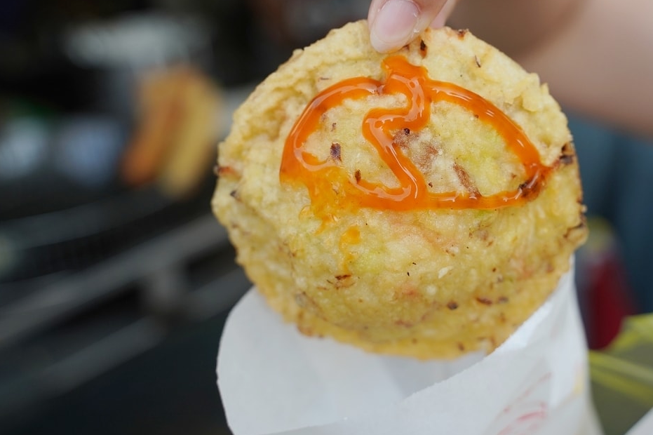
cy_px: 158
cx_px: 408
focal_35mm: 49
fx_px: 888
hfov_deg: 40.1
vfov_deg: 27.4
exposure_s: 1/160
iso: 200
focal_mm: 38
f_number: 4
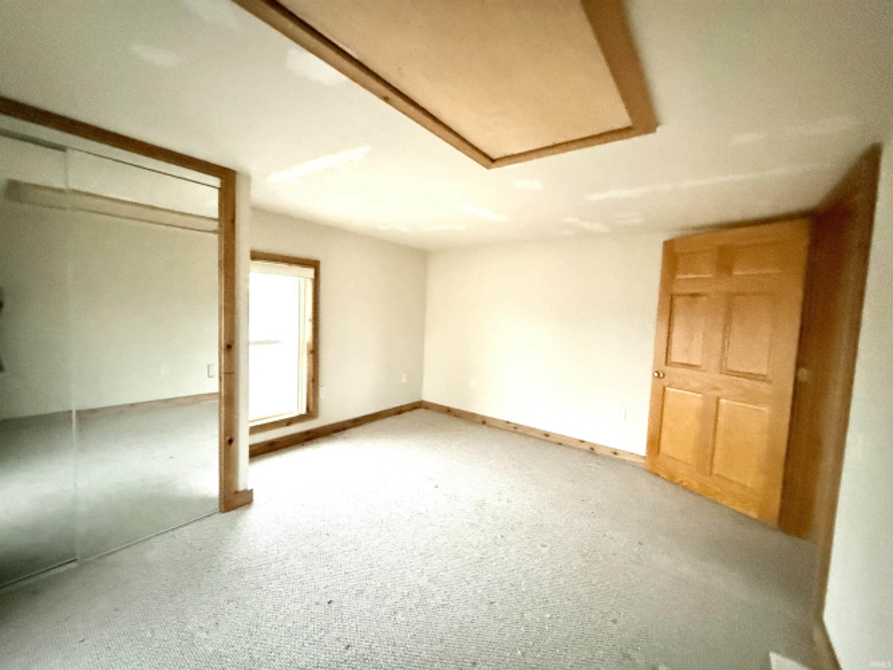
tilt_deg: -3.7
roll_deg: -1.3
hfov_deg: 102.1
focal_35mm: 14
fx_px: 361
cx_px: 446
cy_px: 335
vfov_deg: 85.7
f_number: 2.2
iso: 3200
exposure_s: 1/15
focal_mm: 2.22
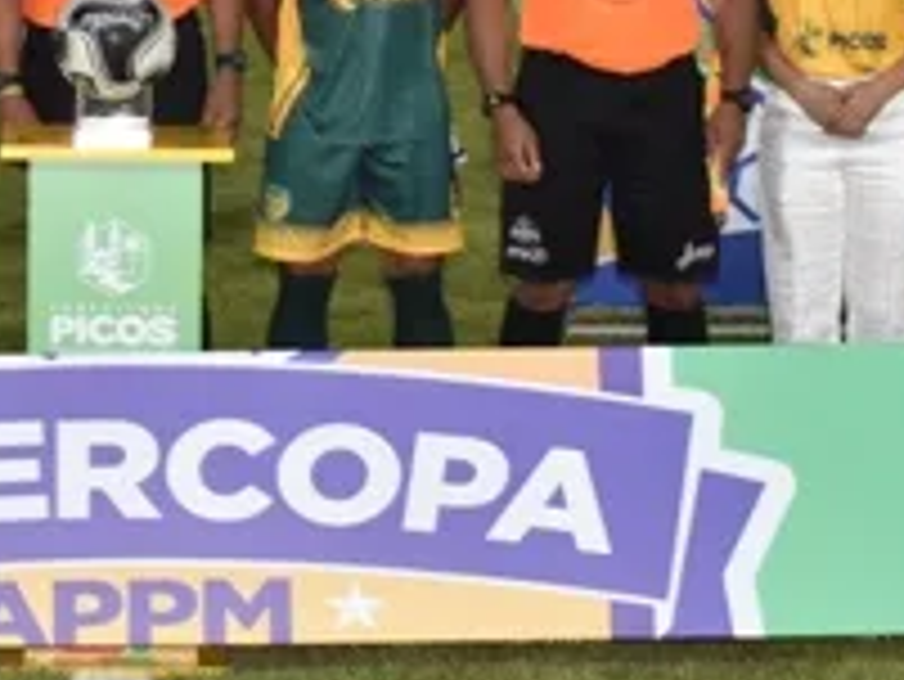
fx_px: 3724
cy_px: -52
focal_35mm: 143
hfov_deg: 13.7
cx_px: 108
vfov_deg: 10.3
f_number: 5
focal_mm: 31
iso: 1000
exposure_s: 1/60
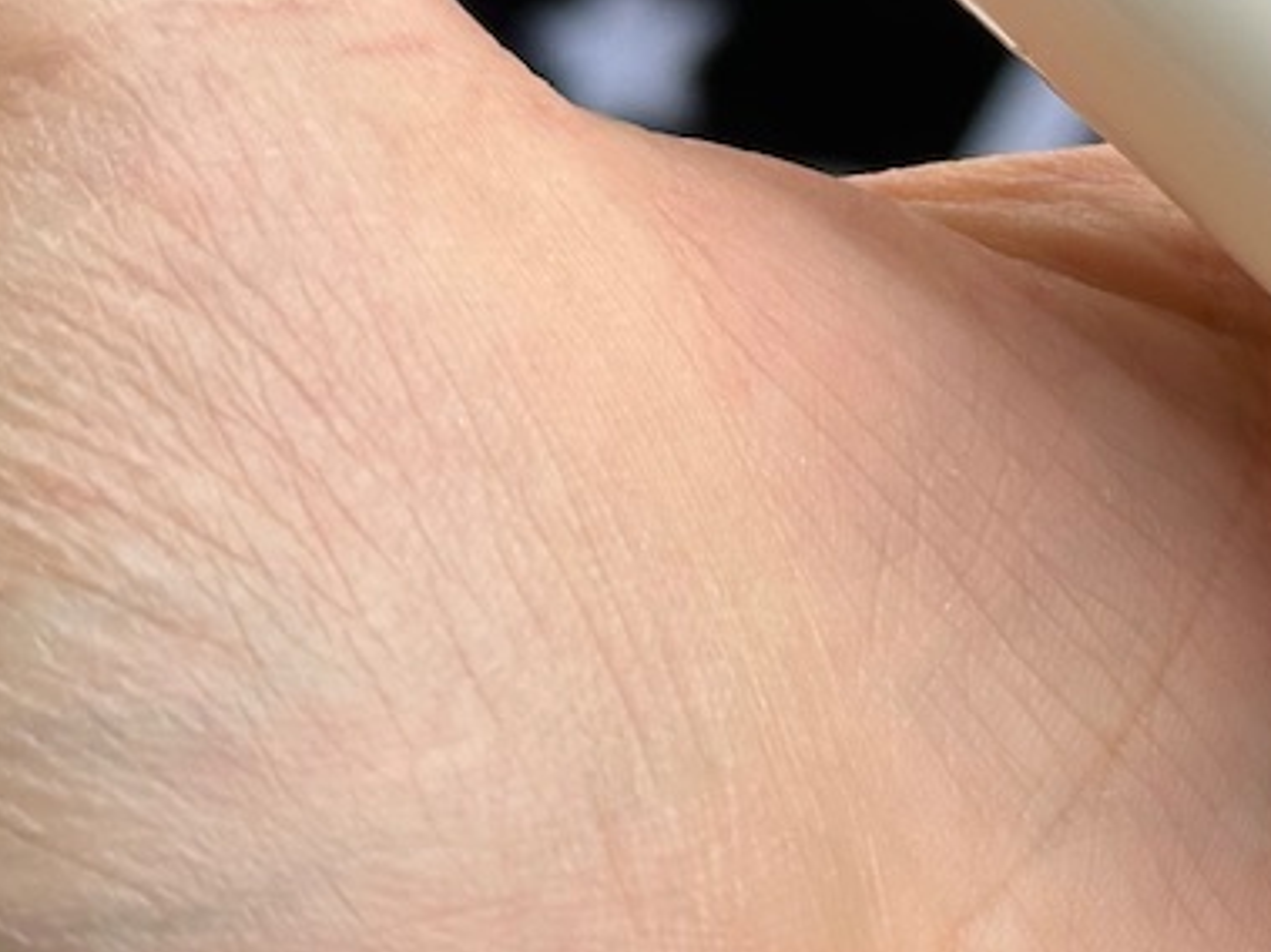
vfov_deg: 9.1
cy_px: -64
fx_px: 5946
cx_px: 1643
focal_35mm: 162
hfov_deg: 11.9
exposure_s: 1/756
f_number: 1.78
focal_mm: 6.86
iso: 64
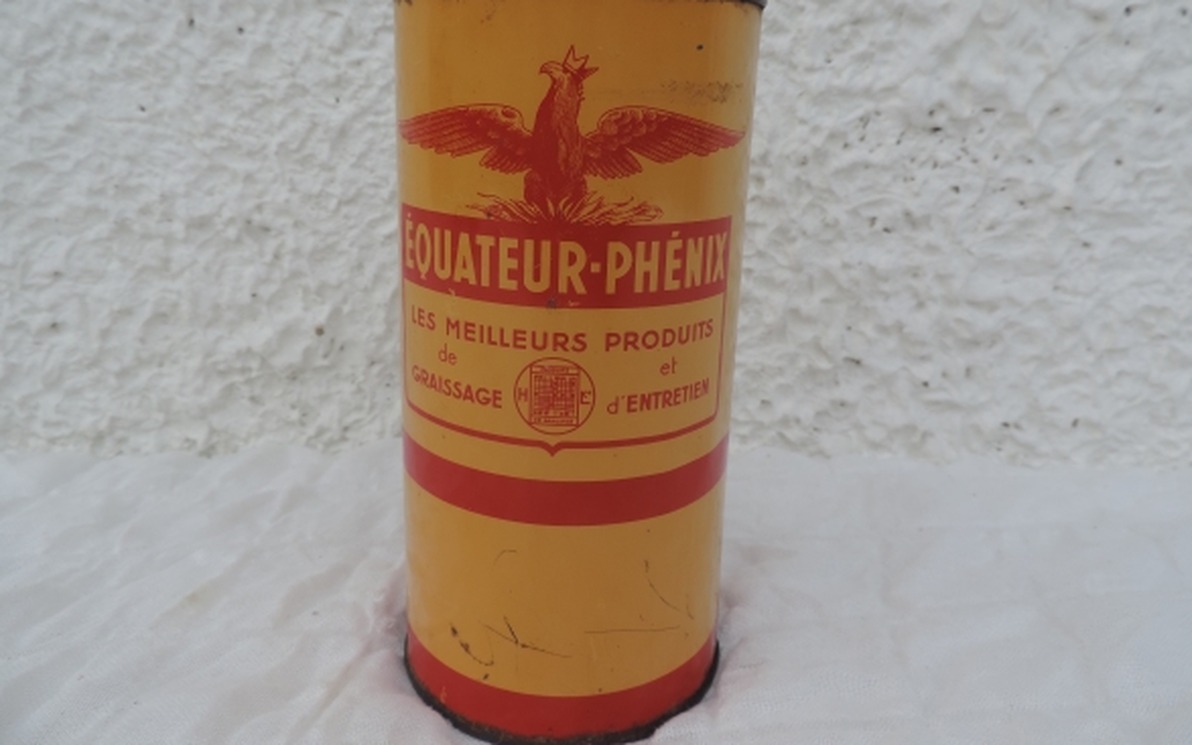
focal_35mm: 26
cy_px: 298
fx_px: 845
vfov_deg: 47.3
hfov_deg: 70.4
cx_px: 593
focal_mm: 4.3
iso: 80
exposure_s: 1/400
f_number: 3
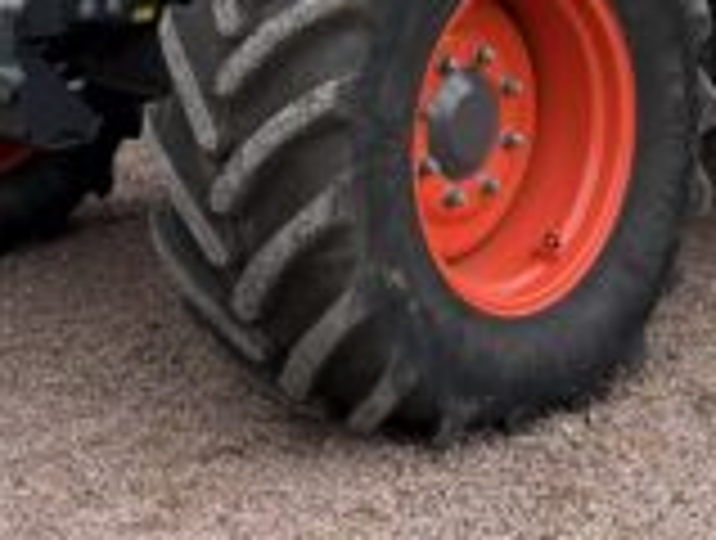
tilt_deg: +0.0
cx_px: 306
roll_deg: -1.8
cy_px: -198
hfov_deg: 20.0
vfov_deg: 14.4
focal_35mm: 98
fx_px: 2032
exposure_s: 1/2169
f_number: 1.78
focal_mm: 6.76
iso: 100
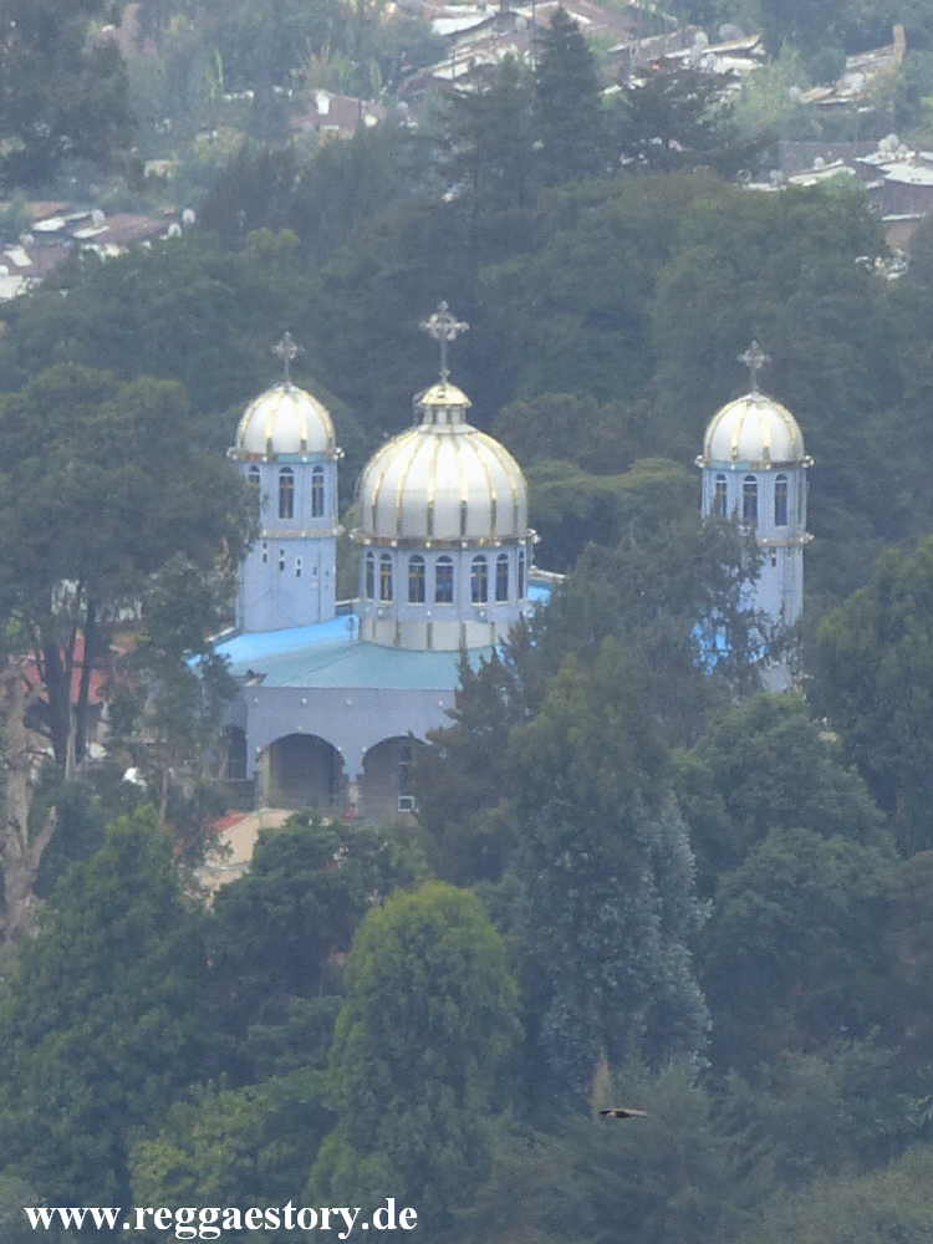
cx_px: 466
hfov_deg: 3.7
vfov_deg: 5.0
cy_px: 622
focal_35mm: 399
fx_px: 14339
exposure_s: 1/500
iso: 100
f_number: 4
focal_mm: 71.8
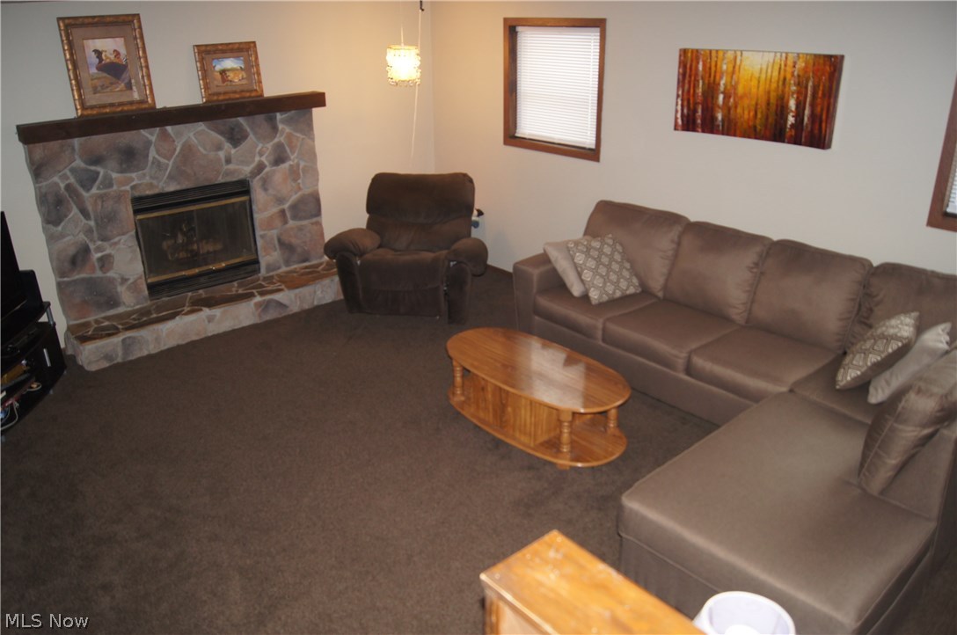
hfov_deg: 67.5
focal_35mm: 27
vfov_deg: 47.8
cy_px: 318
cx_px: 478
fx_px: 717
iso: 400
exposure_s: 1/60
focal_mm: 18
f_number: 4
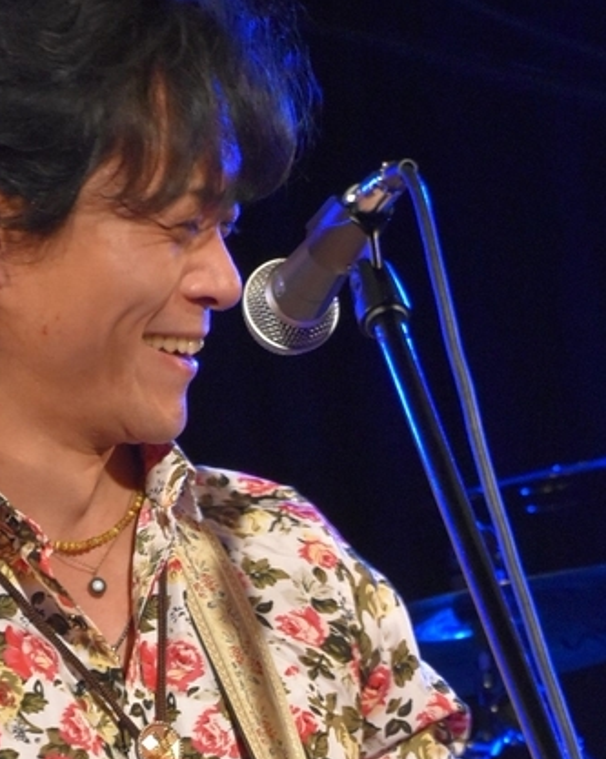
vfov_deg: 5.5
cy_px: 819
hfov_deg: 4.4
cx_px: 266
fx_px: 7833
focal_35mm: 349
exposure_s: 1/60
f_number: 5.6
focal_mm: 86
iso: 2800
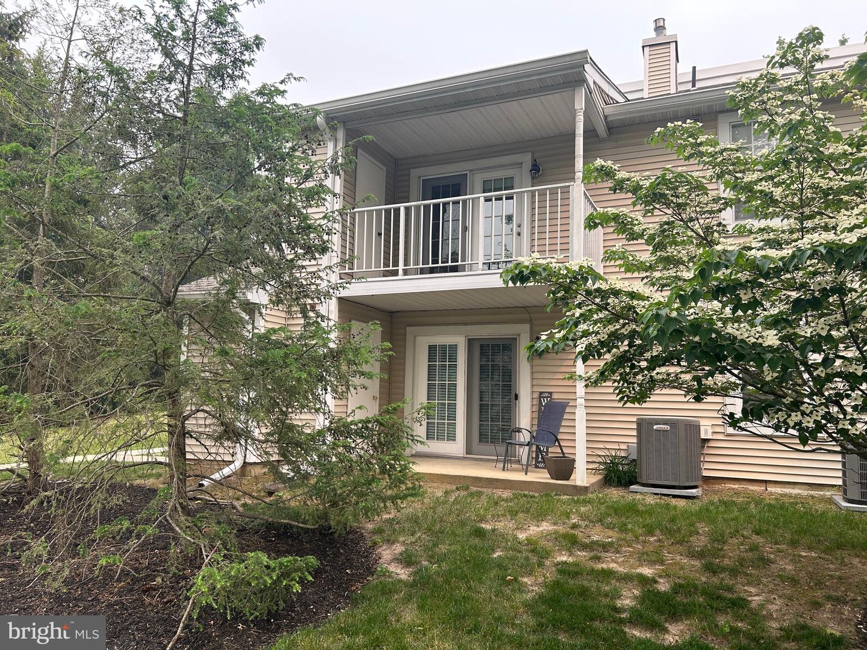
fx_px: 651
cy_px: 325
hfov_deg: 67.3
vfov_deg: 53.1
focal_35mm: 26
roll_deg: -0.9
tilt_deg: +6.7
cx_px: 434
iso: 50
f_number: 1.5
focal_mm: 5.7
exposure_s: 1/456
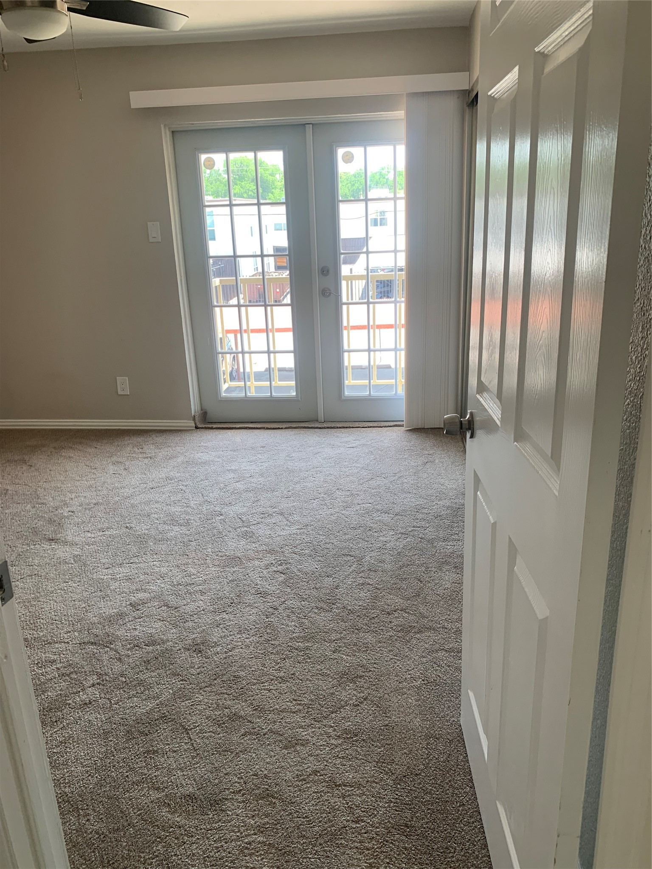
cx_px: 326
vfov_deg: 67.3
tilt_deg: -17.5
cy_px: 434
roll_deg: +1.2
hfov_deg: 53.1
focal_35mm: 26
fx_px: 653
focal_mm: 4.25
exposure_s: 1/120
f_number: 1.8
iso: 50
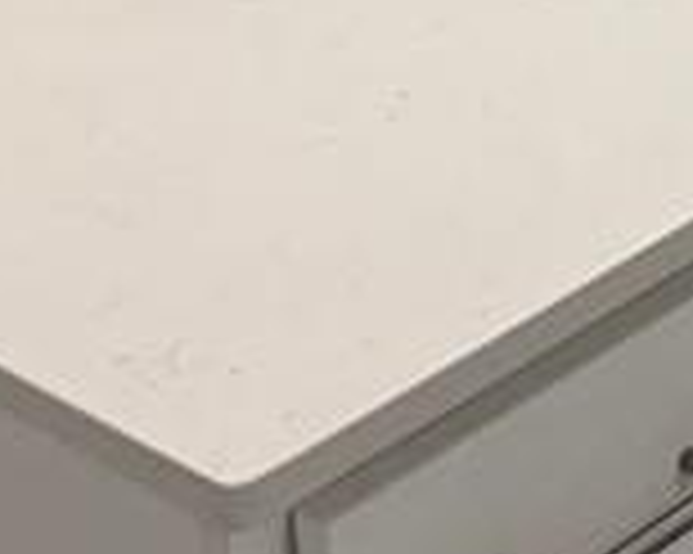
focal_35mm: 156
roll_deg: +0.4
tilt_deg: -13.7
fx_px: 3198
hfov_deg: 11.4
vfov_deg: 9.0
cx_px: 1310
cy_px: -743
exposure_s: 1/120
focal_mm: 6.76
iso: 125
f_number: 1.78
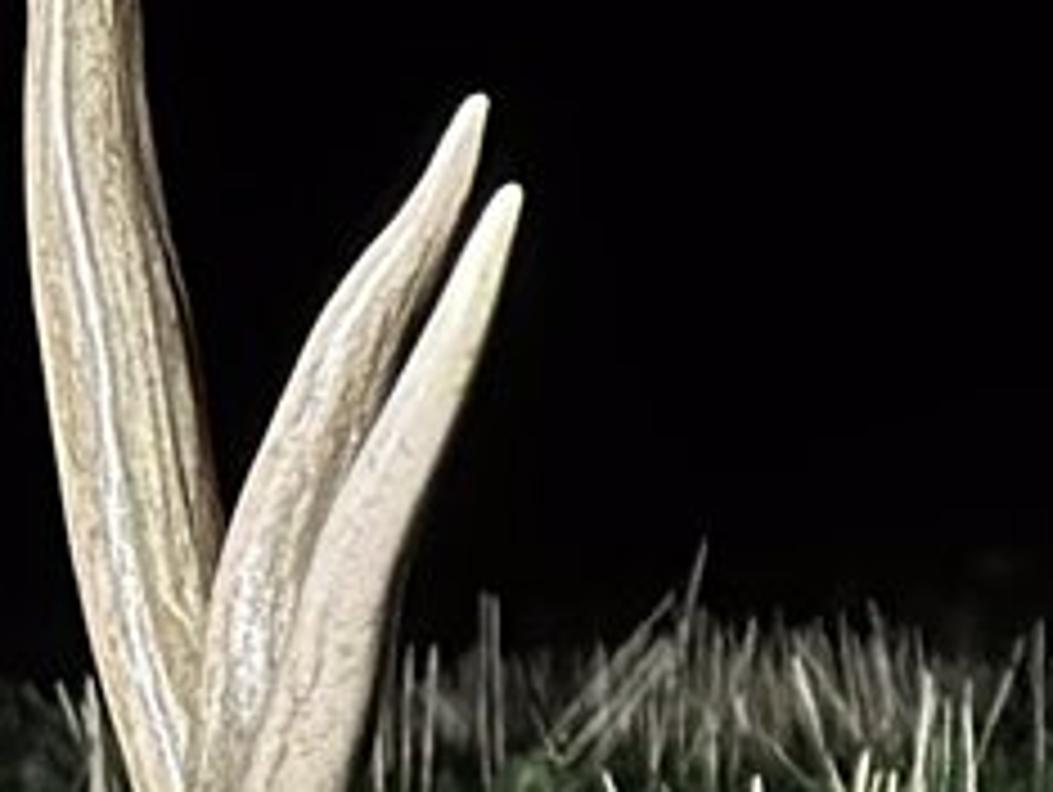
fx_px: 9988
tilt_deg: -4.1
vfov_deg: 4.5
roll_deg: -0.1
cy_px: 796
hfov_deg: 5.8
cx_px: 2344
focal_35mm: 328
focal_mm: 6.86
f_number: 1.78
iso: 320
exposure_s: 1/60
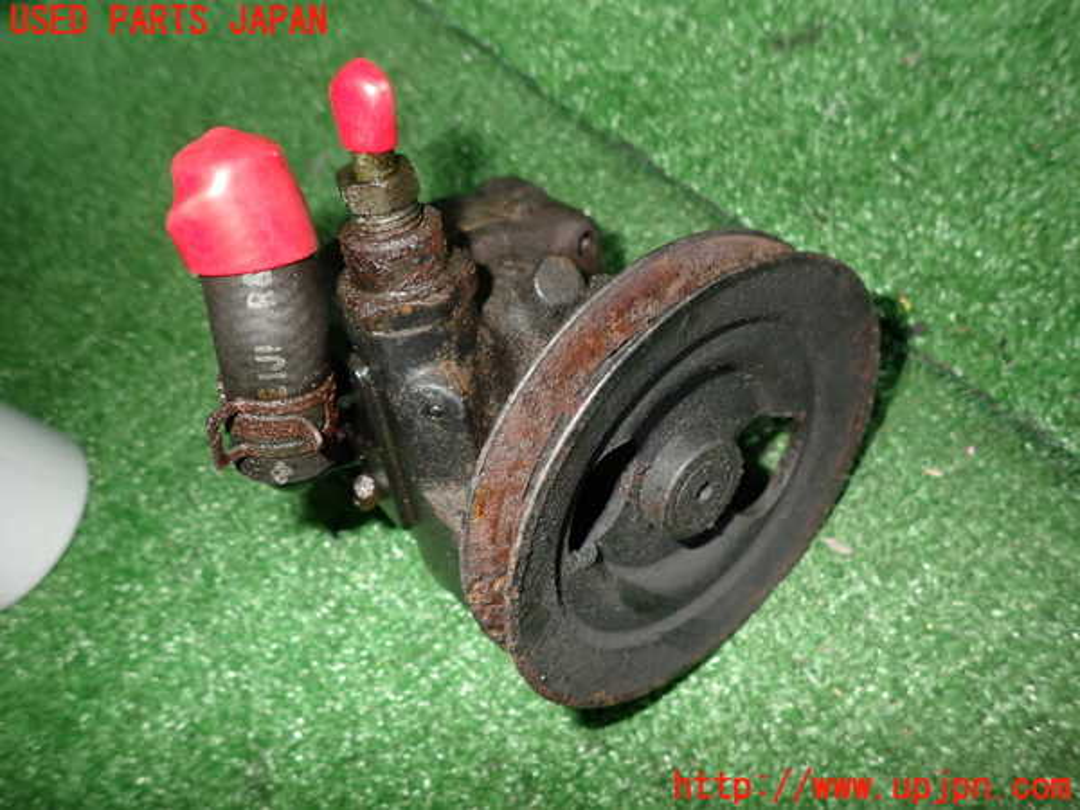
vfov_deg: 54.9
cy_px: 405
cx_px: 540
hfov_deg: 69.4
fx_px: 780
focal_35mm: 25
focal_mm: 4.5
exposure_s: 1/30
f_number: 5.6
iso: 200
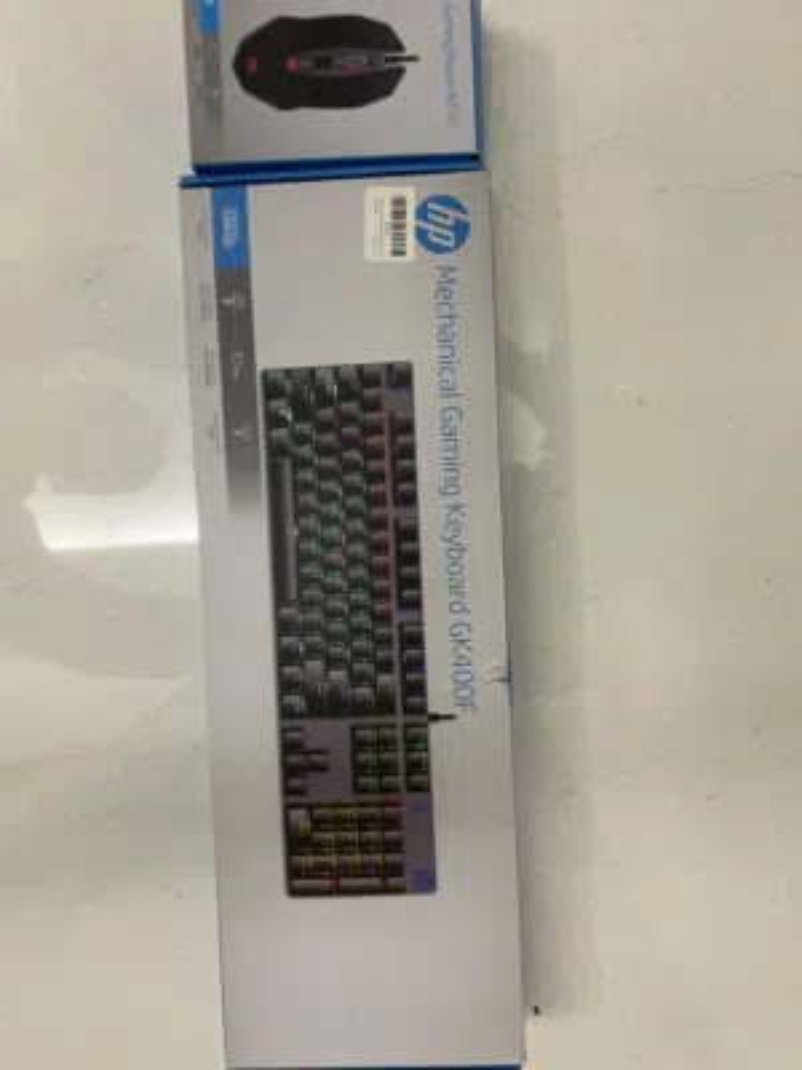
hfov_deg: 53.1
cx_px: 401
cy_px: 535
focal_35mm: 26
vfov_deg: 67.3
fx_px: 803
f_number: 1.5
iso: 200
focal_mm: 5.7
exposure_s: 1/50
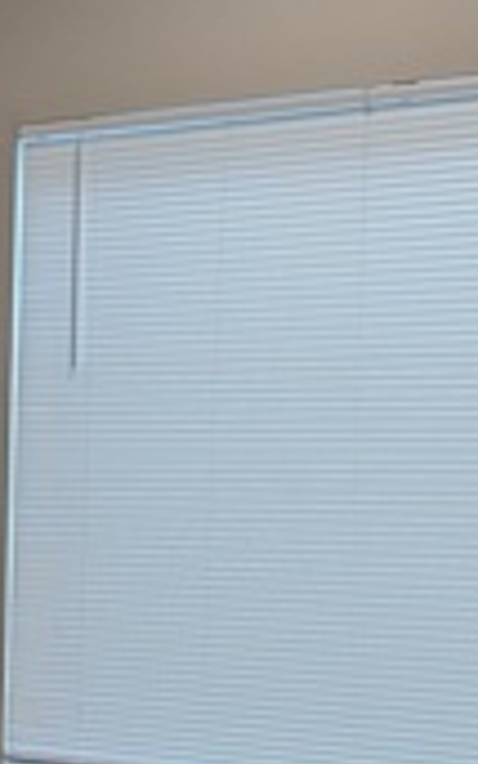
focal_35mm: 99
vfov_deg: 20.7
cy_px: 634
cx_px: -666
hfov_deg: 11.1
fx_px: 2062
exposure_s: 1/60
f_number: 1.85
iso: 34
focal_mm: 6.81
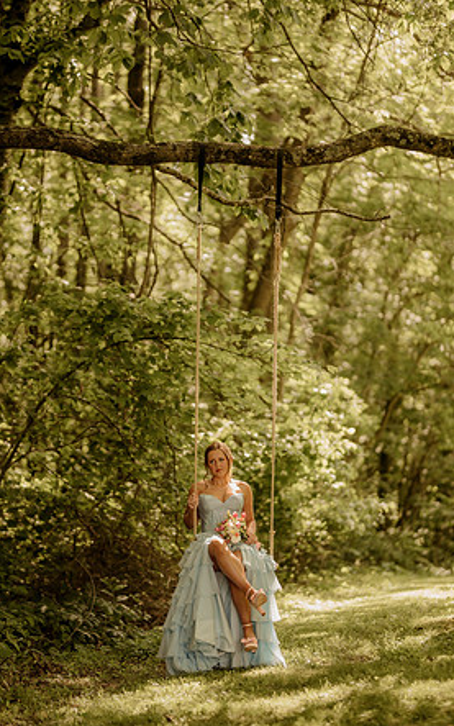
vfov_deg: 23.5
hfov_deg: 14.9
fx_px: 1742
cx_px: 215
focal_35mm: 88
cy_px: 365
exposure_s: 1/1250
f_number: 1.4
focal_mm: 85
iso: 400
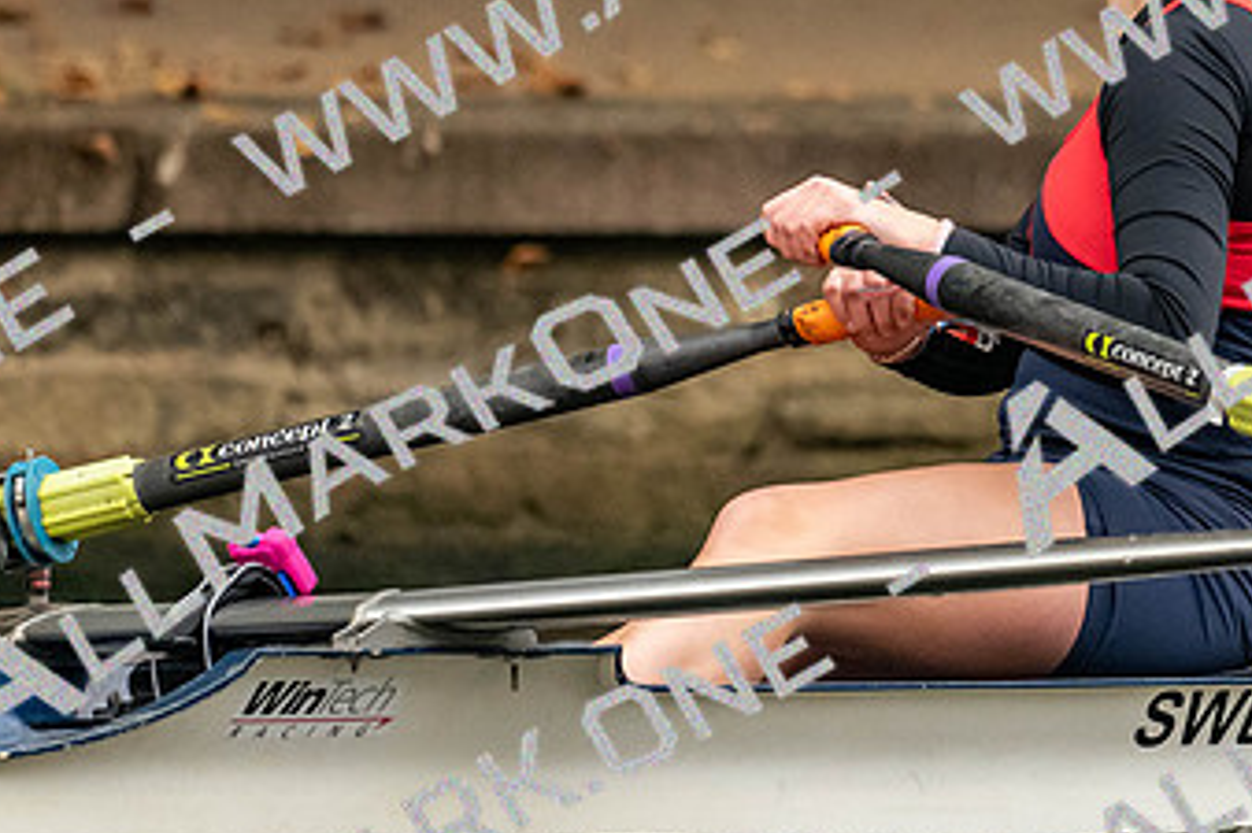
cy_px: 207
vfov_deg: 1.3
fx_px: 35802
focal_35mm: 1030
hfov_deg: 2.0
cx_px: 689
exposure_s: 1/2500
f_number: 4.5
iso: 3600
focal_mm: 400
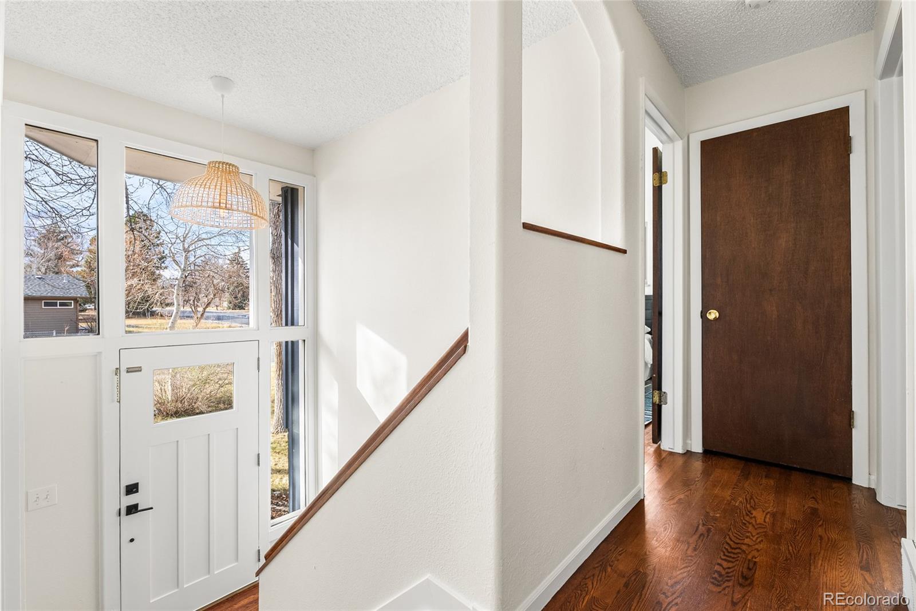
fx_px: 420
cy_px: 306
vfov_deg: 72.1
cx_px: 458
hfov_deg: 95.0
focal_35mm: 16
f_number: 8
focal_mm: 16.5
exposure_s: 1/13
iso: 200
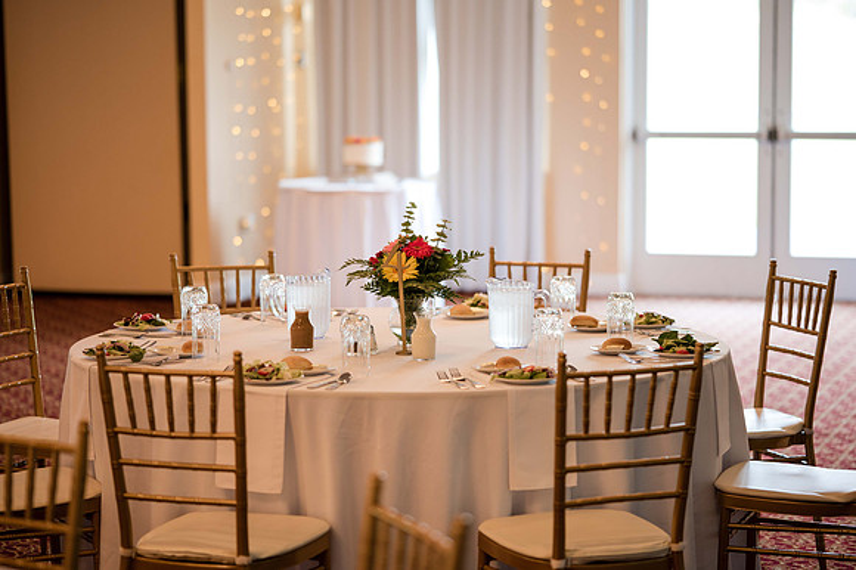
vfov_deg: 15.1
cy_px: 279
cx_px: 423
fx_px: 2155
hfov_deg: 22.5
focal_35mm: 91
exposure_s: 1/160
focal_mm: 85
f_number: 1.8
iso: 320
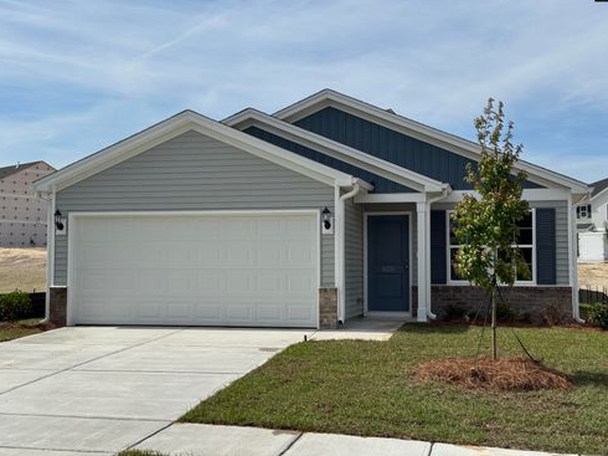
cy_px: 224
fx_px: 860
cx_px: 304
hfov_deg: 38.9
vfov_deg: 29.7
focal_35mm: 49
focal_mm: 6.76
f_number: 1.78
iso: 64
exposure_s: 1/7092
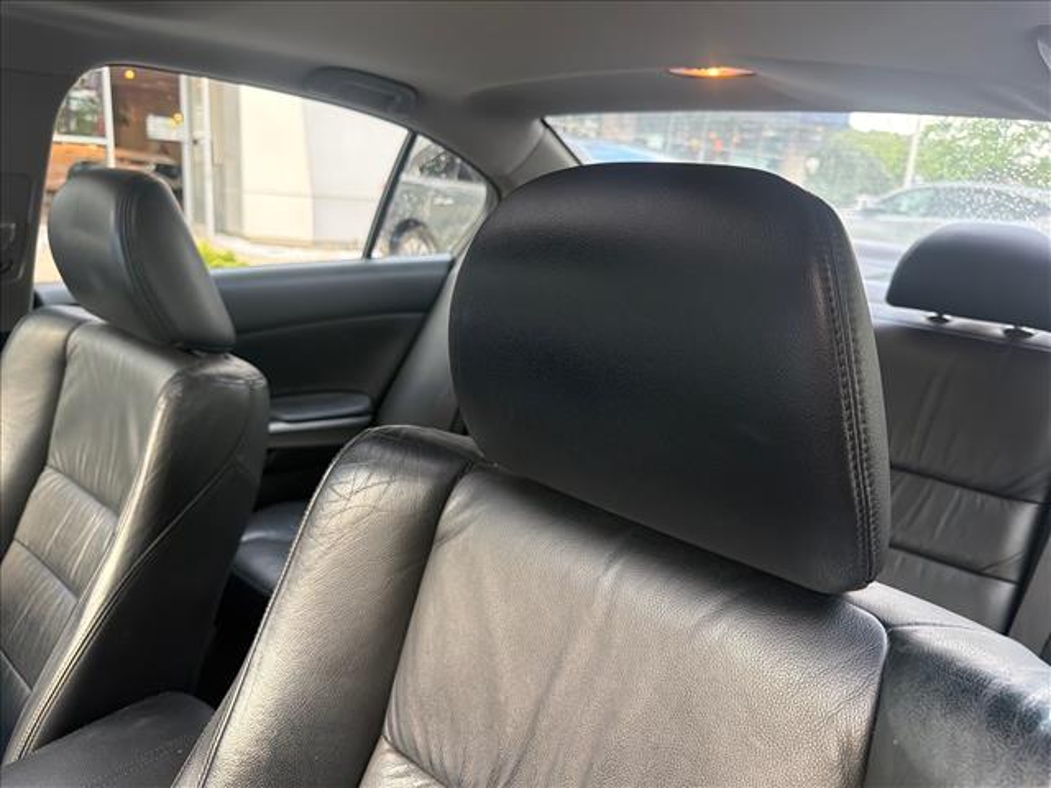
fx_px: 729
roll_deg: -4.2
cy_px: 394
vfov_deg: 56.8
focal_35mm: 24
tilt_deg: -15.4
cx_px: 526
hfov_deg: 71.6
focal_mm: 6.76
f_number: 1.78
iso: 200
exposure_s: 1/111
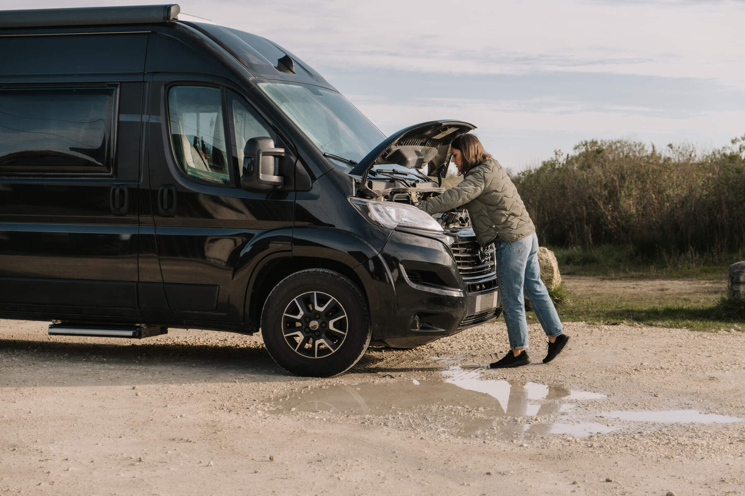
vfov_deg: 20.3
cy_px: 248
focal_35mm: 67
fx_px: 1386
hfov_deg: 30.1
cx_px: 372
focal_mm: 44.4
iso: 100
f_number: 4
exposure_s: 1/640
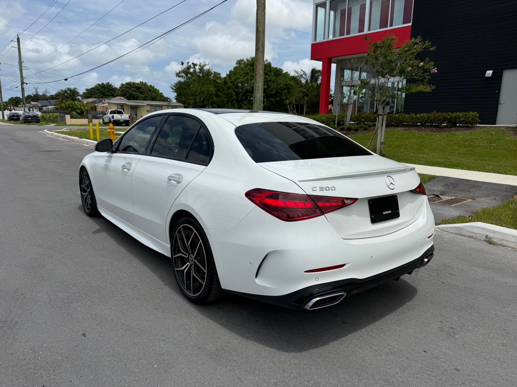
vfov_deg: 56.8
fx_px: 358
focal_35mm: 24
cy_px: 194
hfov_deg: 71.6
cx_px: 258
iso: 80
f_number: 1.78
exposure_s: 1/9091
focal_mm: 6.76
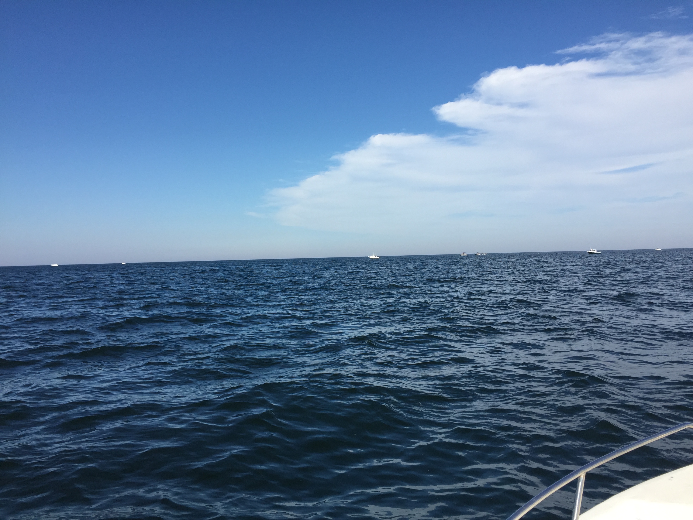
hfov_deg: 61.7
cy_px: 260
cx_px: 346
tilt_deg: -2.4
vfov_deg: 48.2
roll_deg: +2.4
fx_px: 581
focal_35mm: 29
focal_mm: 4.15
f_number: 2.2
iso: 32
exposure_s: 1/2639
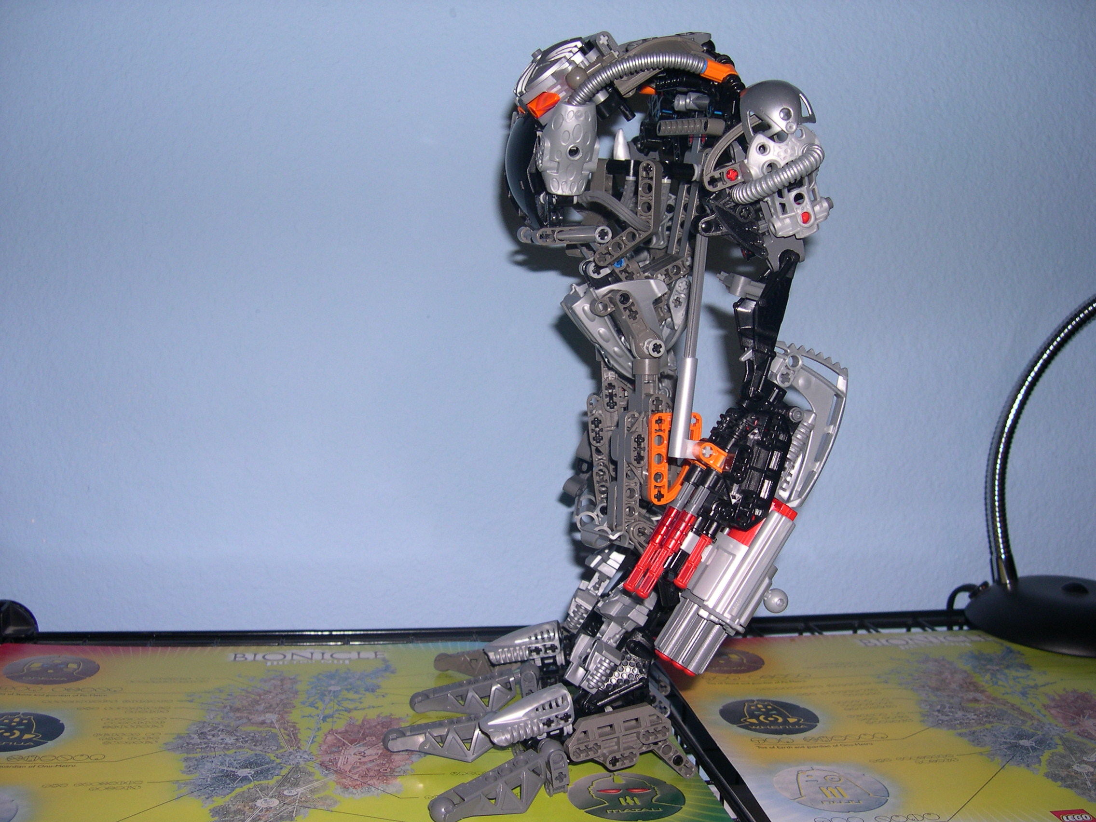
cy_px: 411
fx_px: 1203
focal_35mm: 38
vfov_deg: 37.7
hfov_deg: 49.0
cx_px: 548
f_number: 2.8
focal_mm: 8
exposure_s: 1/60
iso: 100
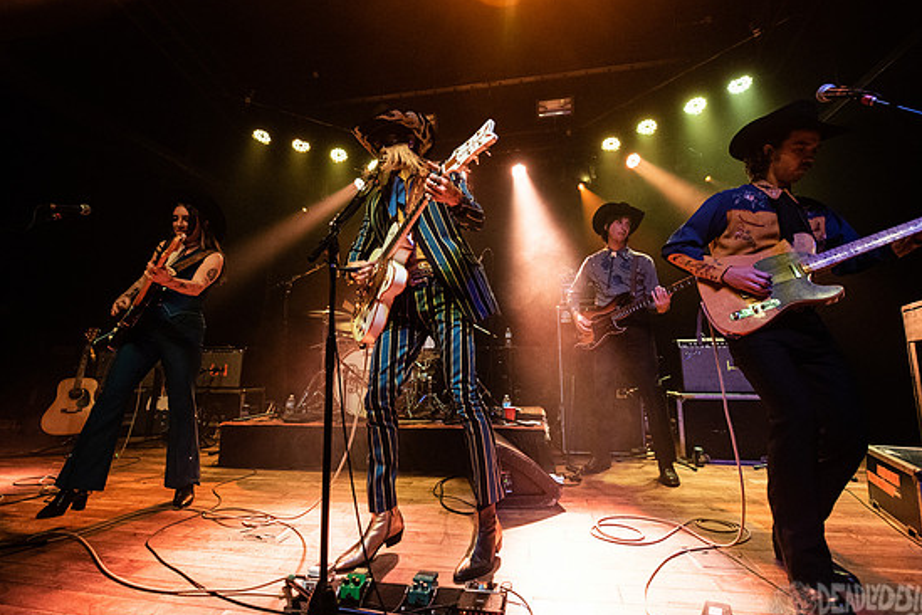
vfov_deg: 67.4
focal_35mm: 18
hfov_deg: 90.0
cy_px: 295
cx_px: 452
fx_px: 461
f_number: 3.2
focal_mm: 16
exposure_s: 1/250
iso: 3200
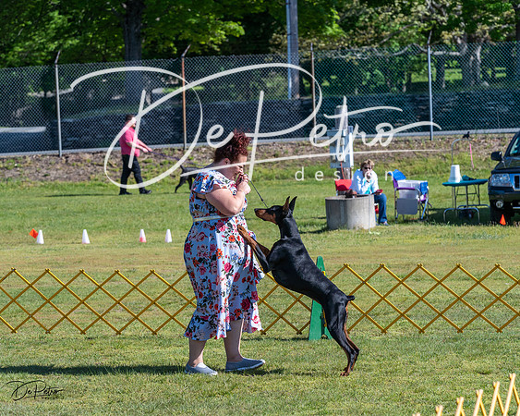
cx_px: 260
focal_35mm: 144
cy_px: 208
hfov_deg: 13.4
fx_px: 2218
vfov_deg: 10.7
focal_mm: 128
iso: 320
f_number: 6.3
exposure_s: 1/1250
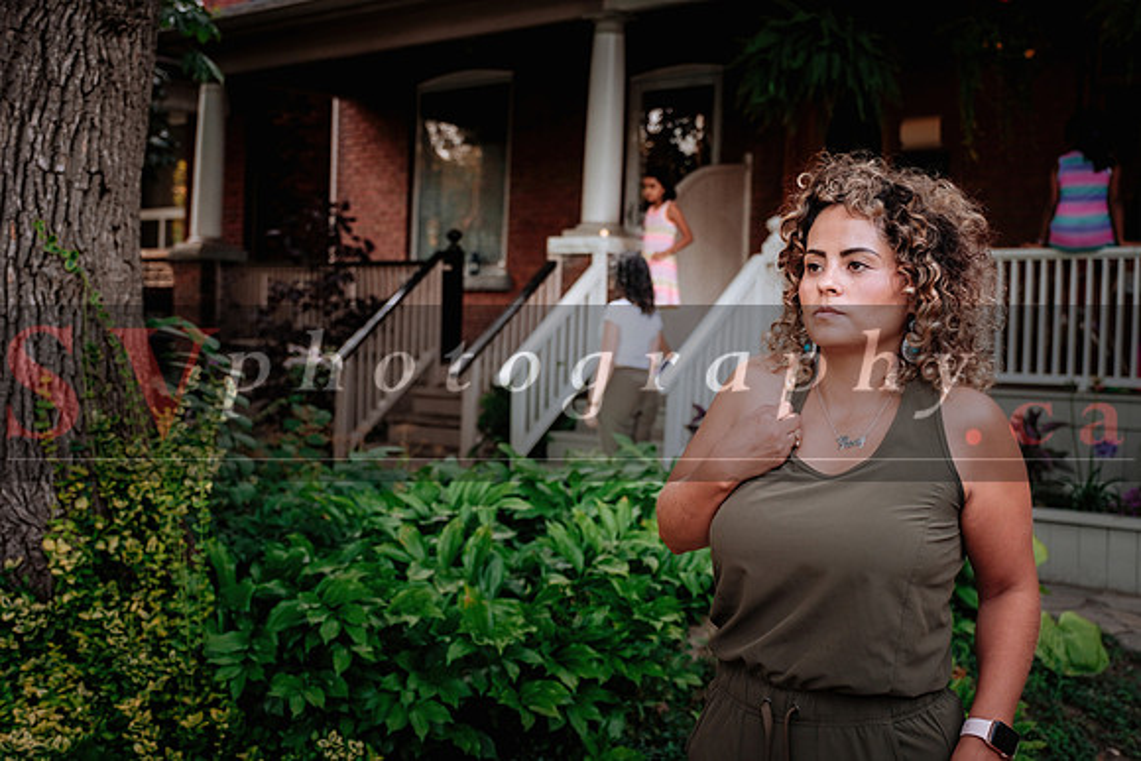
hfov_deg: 43.6
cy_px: 380
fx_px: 1427
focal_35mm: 45
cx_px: 570
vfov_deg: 29.9
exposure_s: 1/250
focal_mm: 30.2
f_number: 2.8
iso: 800
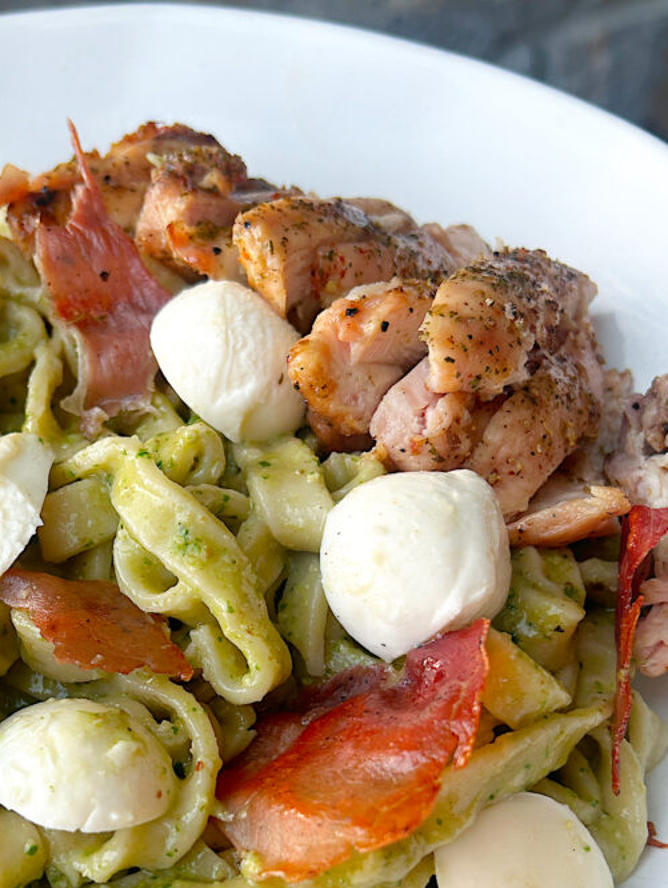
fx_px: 1027
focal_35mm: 40
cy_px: 597
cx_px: 173
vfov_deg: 46.0
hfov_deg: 35.3
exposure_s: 1/120
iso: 80
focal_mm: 5.7
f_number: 1.5
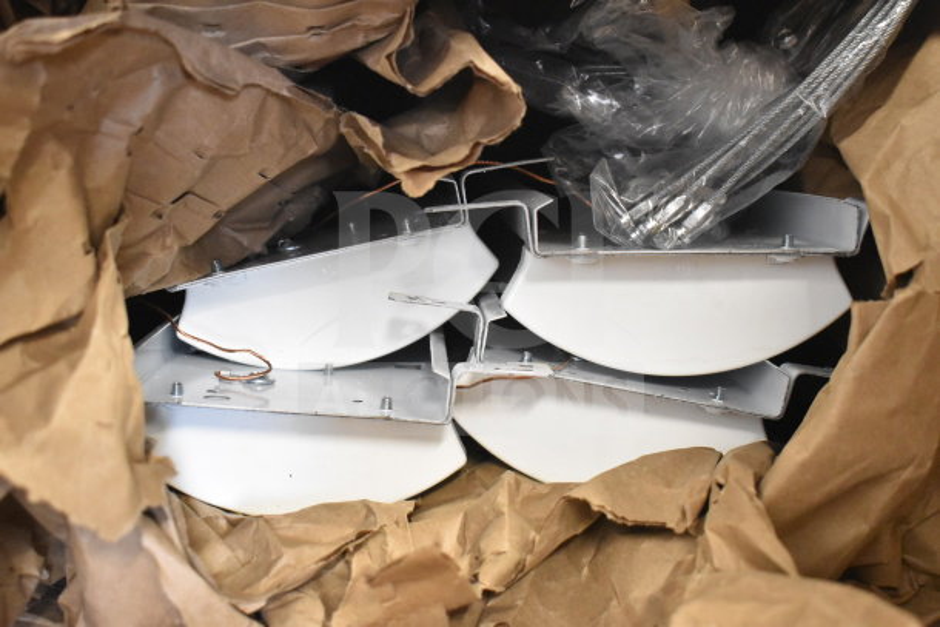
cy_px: 314
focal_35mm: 48
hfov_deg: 41.1
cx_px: 470
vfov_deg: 28.1
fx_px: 1254
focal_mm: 32
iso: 5600
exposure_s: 1/50
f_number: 4.5
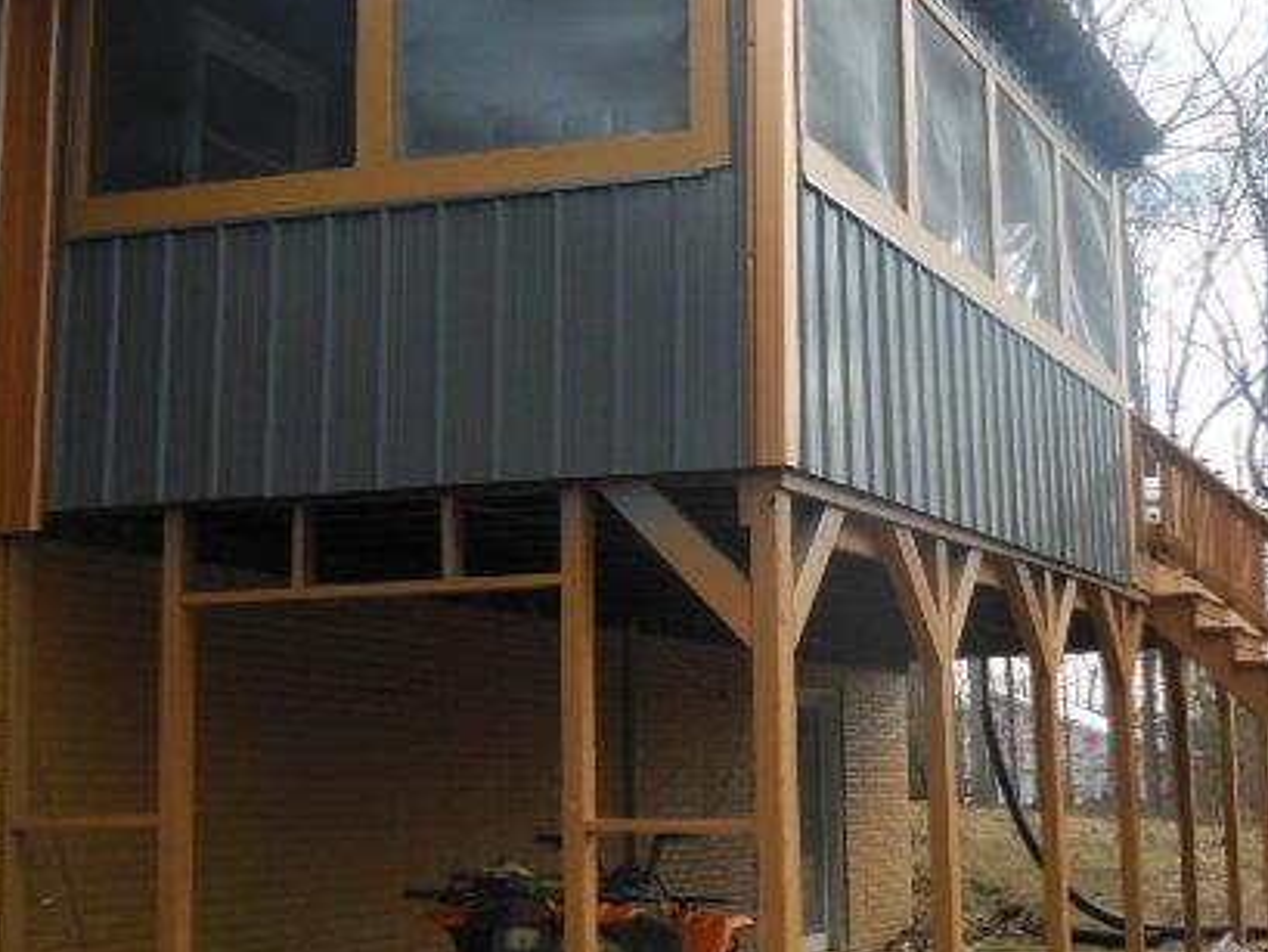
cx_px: 930
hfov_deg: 31.2
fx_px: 2235
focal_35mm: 61
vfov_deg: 24.0
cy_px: 419
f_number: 4.1
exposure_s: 1/250
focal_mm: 6.9
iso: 400
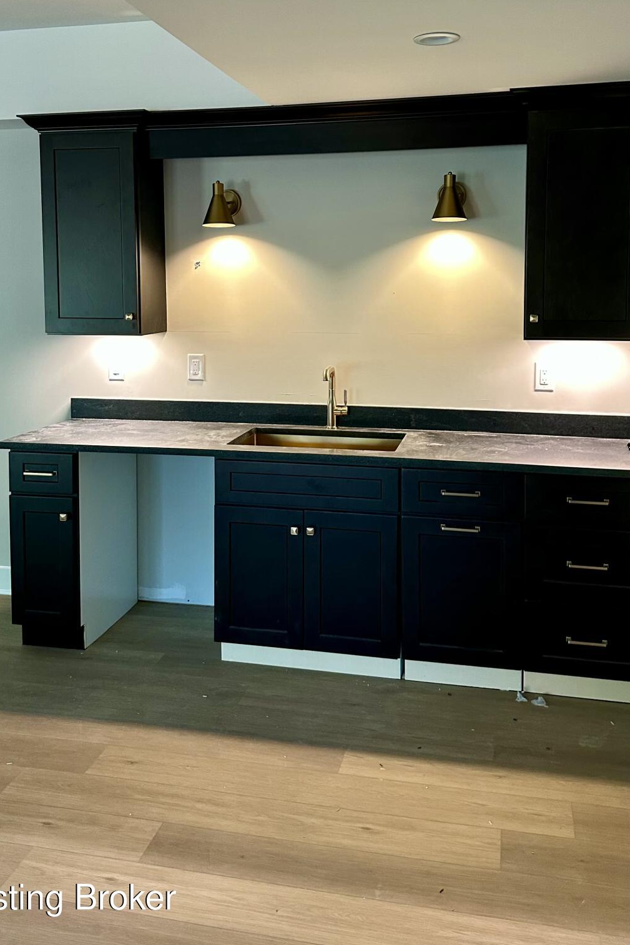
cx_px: 315
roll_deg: -1.2
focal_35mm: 33
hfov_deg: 40.0
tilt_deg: -3.0
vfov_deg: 56.2
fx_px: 866
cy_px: 330
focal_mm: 6.86
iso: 400
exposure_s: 1/60
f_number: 1.78
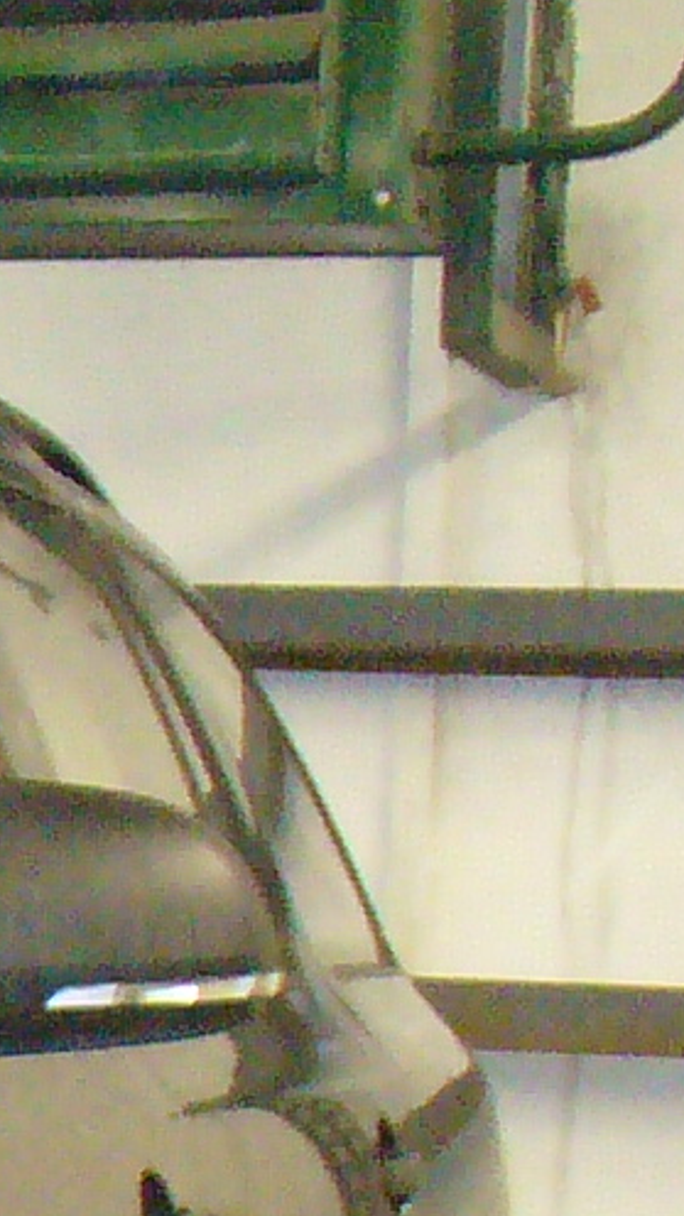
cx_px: -2229
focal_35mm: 208
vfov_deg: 10.2
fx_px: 6707
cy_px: 1473
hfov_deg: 5.1
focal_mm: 6.1
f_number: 2.8
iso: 400
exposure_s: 1/60
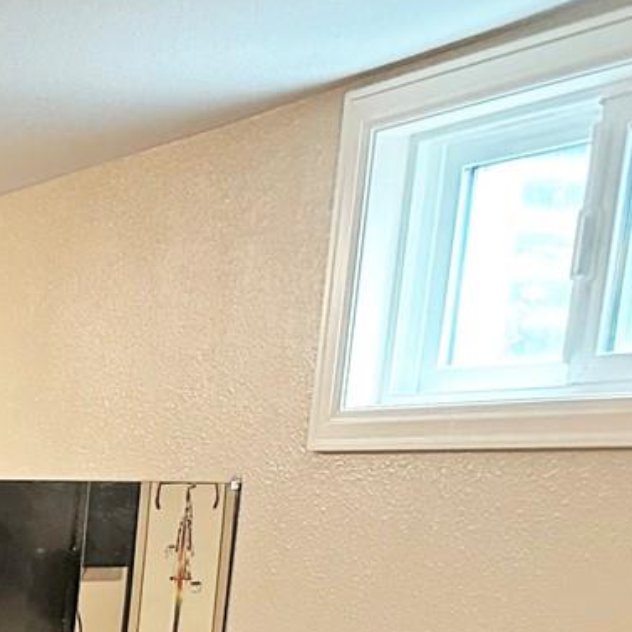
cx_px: -541
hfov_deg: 16.0
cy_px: 910
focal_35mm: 90
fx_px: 1859
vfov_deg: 17.6
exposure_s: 1/60
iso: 500
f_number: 1.78
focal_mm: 6.86
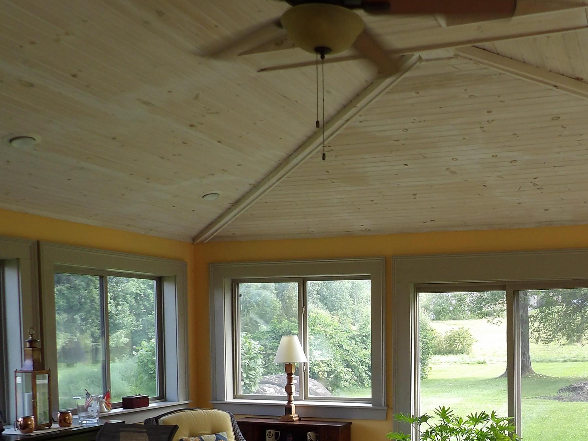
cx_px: 404
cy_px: 372
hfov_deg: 44.0
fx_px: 714
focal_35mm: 42
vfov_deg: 33.1
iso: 100
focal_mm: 4.3
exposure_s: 1/79
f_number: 3.2
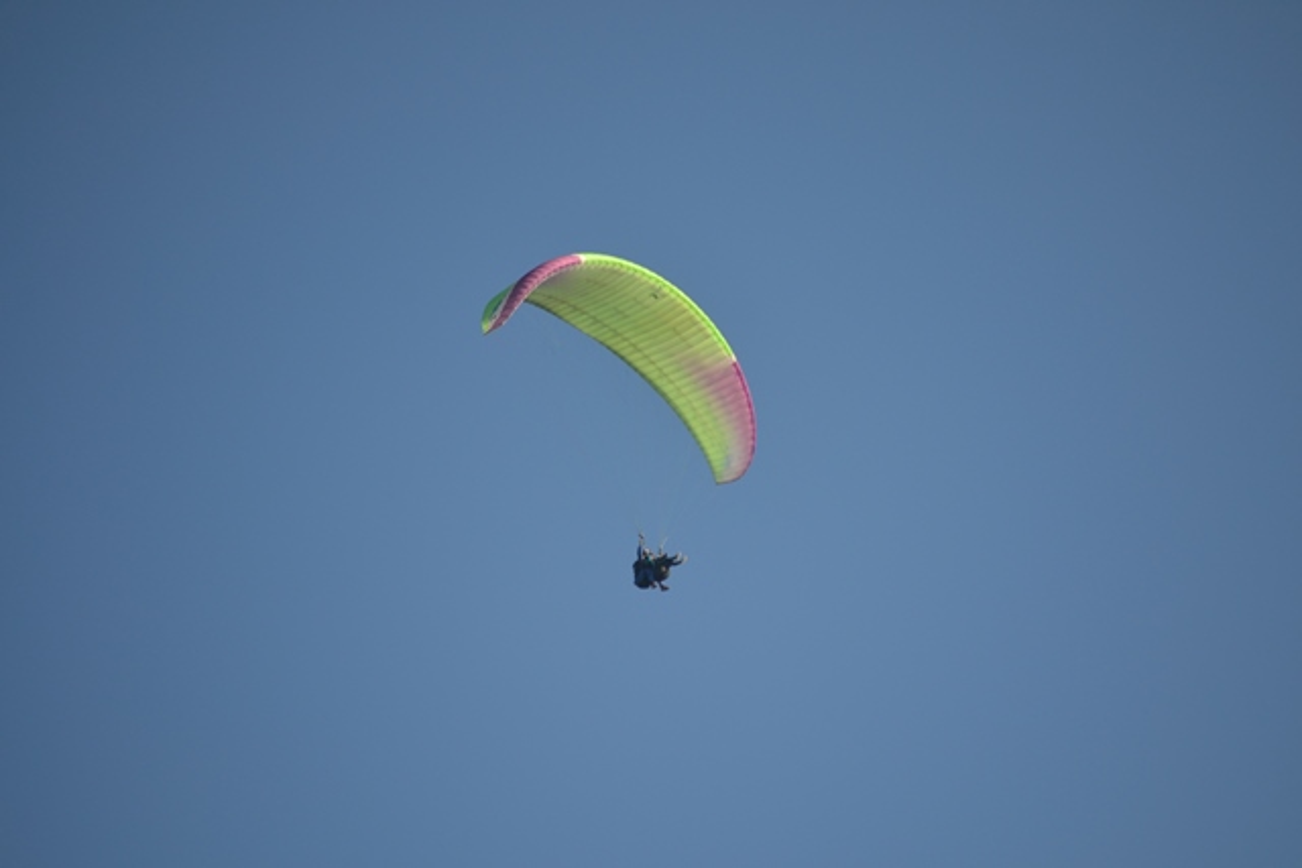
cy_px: 434
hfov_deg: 7.2
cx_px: 651
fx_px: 10309
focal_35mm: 285
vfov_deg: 4.8
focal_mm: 190
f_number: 5.6
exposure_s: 1/500
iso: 110
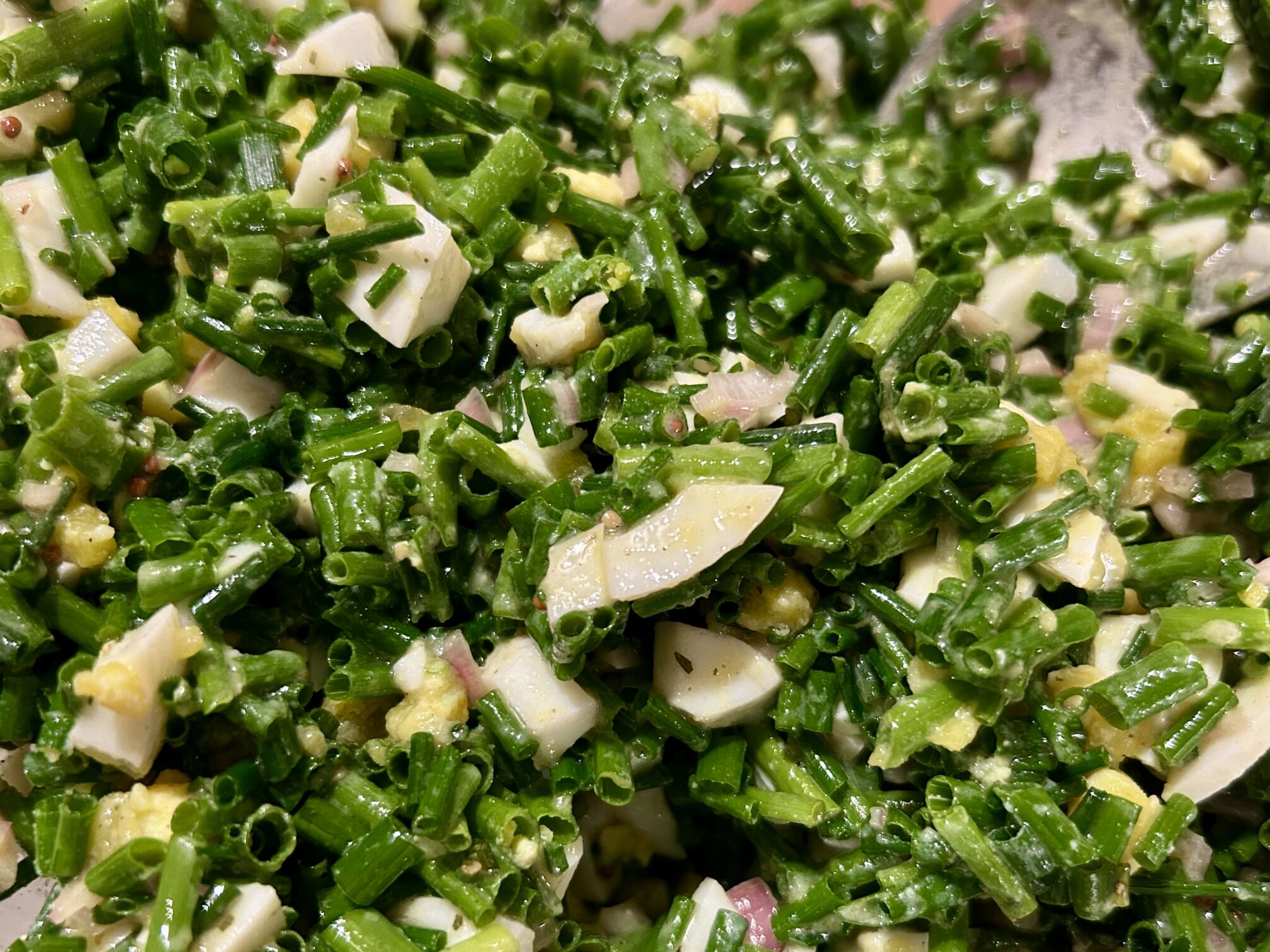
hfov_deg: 55.3
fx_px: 1211
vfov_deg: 42.8
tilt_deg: -70.7
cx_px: 635
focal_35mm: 33
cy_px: 549
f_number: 1.5
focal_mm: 5.7
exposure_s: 1/50
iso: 400
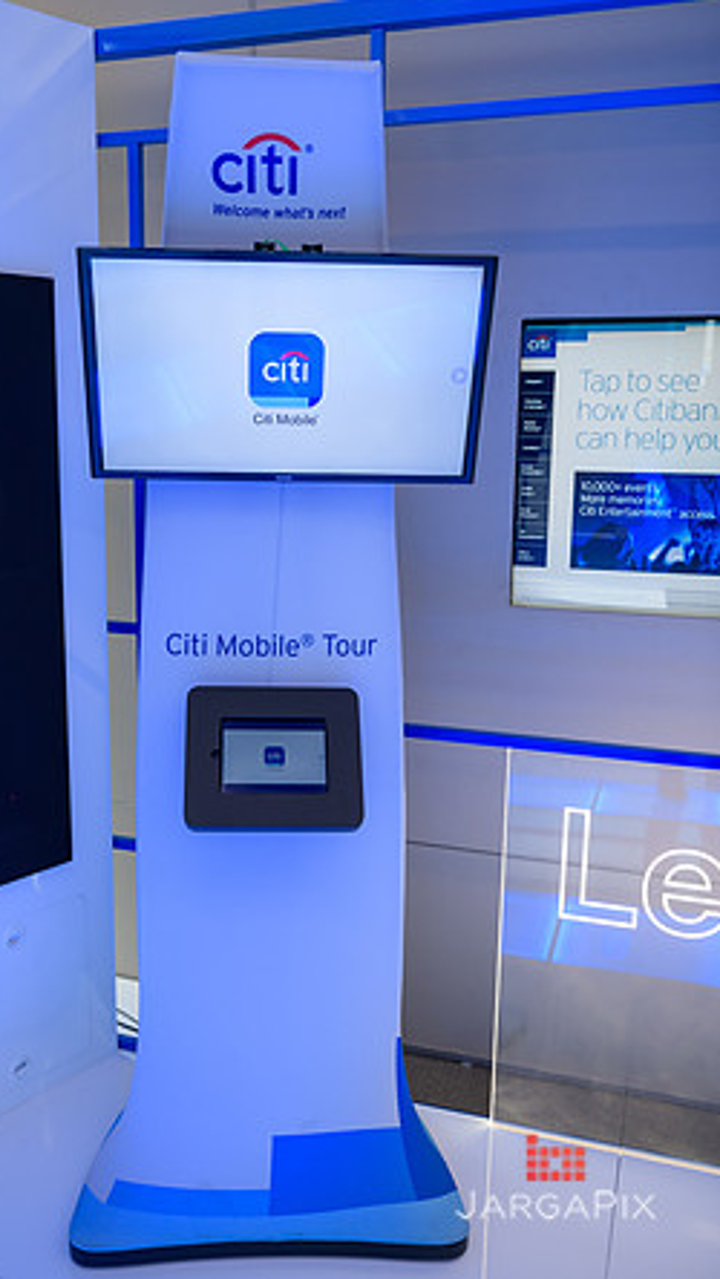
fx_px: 1153
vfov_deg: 58.0
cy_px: 634
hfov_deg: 34.6
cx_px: 297
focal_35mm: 34
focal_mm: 32
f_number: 3.2
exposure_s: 1/200
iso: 400
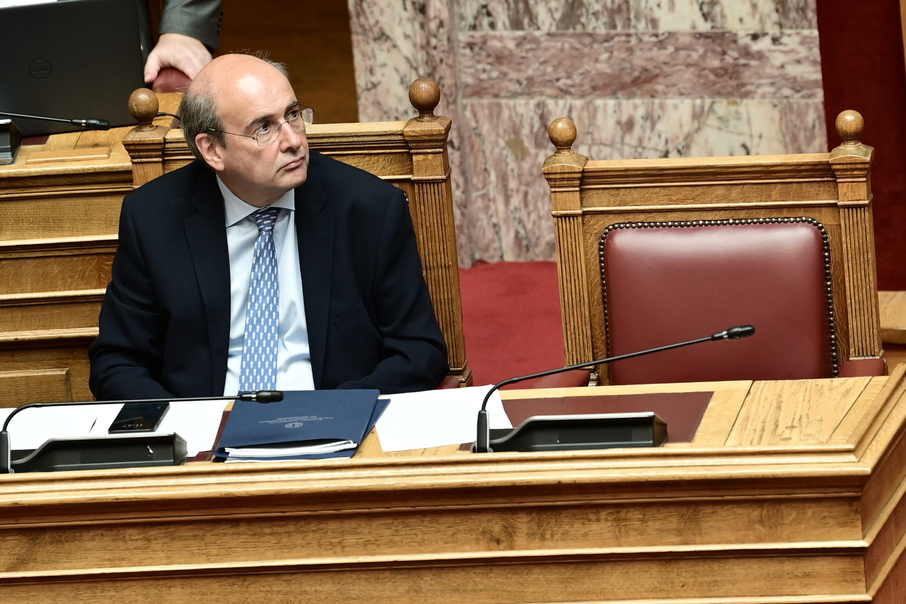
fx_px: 7550
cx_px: 453
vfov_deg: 4.6
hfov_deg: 6.9
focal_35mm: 300
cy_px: 302
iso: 800
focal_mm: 200
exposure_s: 1/200
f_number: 4
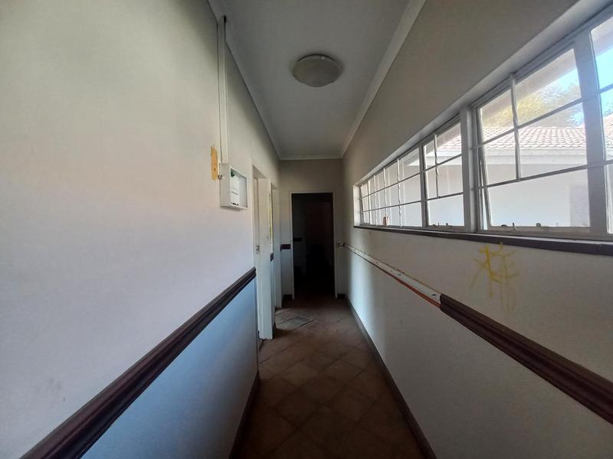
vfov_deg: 89.9
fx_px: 230
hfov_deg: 106.2
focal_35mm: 13
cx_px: 306
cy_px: 230
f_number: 2.2
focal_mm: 1.42
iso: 80
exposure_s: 1/100
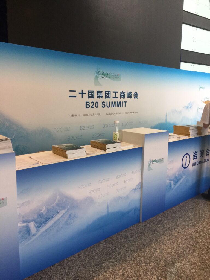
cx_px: 105
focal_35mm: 29
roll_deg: +0.2
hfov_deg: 48.2
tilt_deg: -10.7
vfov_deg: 61.7
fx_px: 235
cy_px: 140
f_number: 2.2
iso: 50
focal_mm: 4.15
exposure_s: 1/33
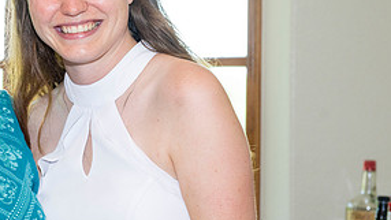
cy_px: 98
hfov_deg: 17.3
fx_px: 1255
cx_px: 7
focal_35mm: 121
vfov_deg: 10.0
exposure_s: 1/125
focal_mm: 57
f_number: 5.6
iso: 800
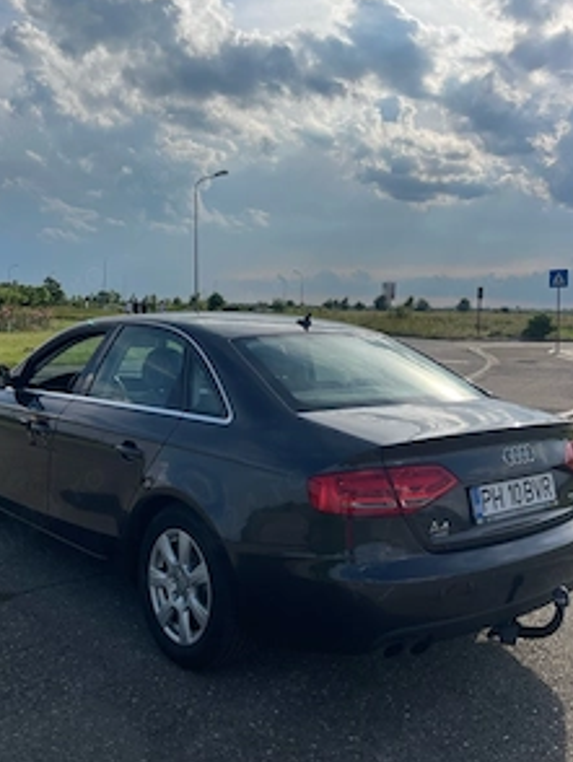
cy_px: 358
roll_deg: -1.3
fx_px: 749
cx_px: 275
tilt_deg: -4.8
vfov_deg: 53.9
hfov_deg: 41.8
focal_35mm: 34
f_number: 1.6
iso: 32
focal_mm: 5.1
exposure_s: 1/5618
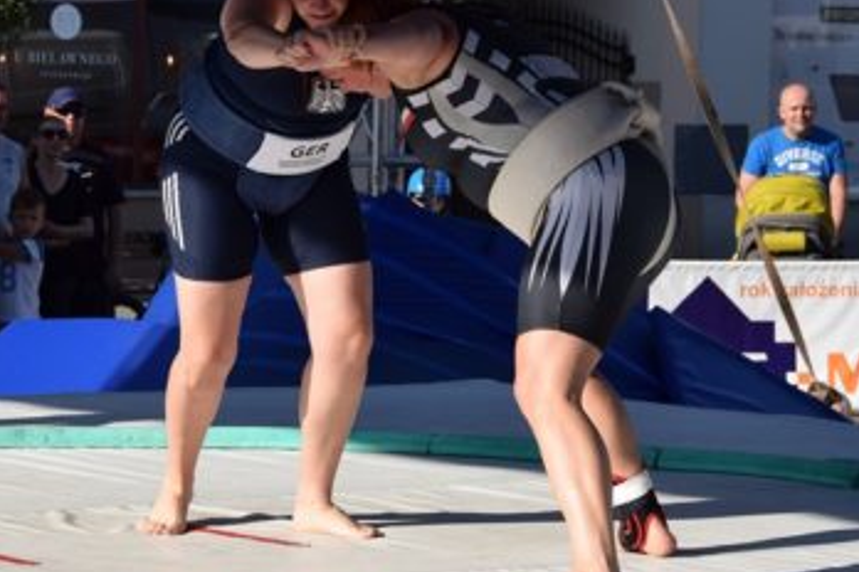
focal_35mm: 172
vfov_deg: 8.0
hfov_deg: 11.9
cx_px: 390
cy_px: 256
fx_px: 4104
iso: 400
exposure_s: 1/1600
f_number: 6.3
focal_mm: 52
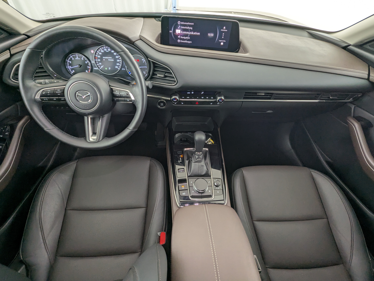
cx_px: 187
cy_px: 140
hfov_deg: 94.4
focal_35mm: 16
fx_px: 173
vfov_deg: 78.2
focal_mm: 2.35
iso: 76
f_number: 2.2
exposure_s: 1/29
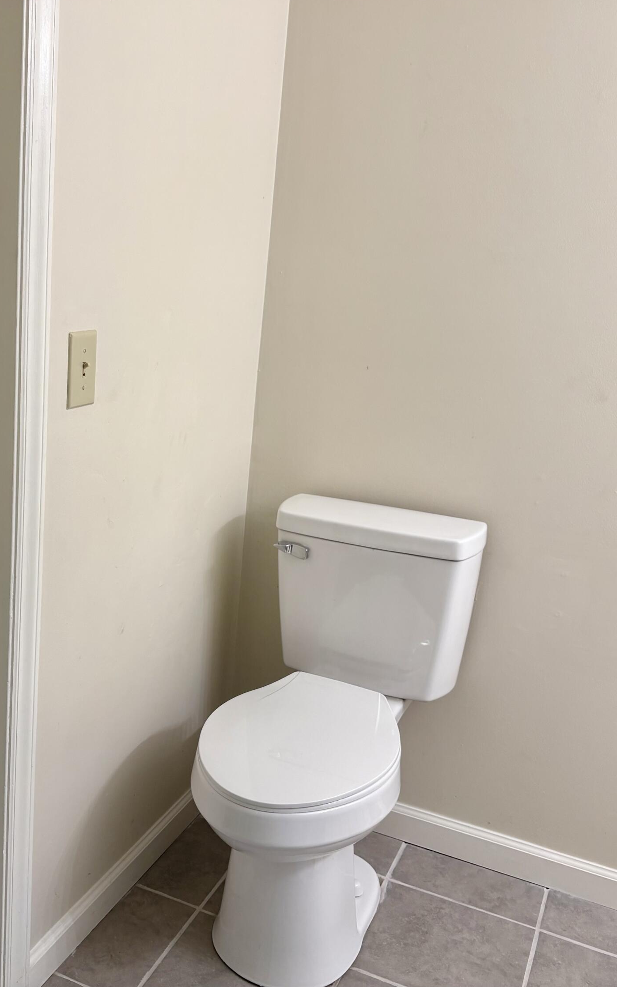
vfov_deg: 52.7
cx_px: 142
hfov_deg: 33.6
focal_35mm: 37
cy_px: 491
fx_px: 995
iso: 64
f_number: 1.6
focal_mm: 5.96
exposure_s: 1/60
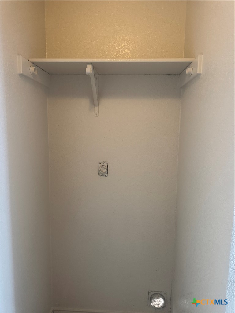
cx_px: 118
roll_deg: +0.0
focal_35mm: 24
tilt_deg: -5.6
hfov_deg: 56.8
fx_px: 217
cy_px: 156
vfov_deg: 71.6
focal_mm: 6.76
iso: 500
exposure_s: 1/60
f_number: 1.78
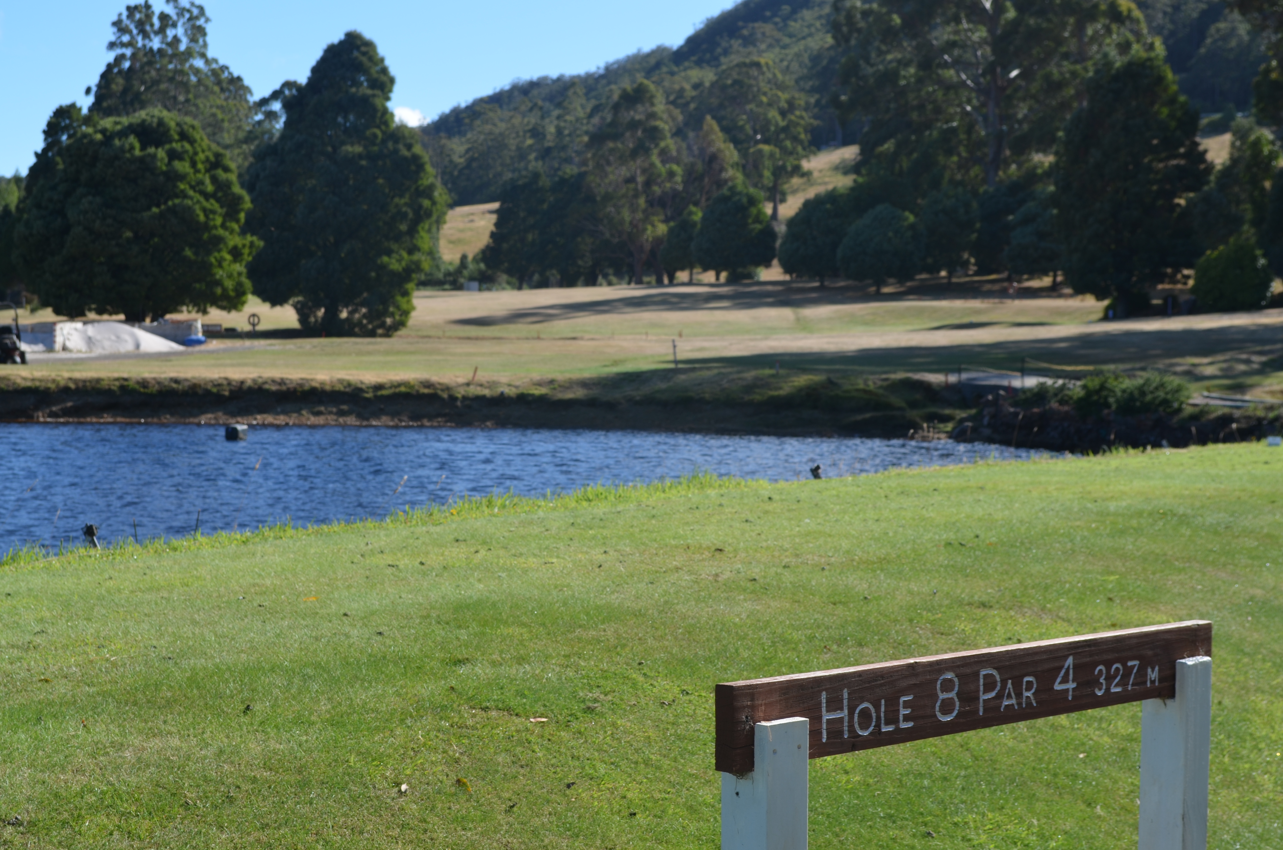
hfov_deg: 30.6
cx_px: 642
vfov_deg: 20.5
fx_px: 2347
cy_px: 425
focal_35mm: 66
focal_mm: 44
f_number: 8
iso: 100
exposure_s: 1/250
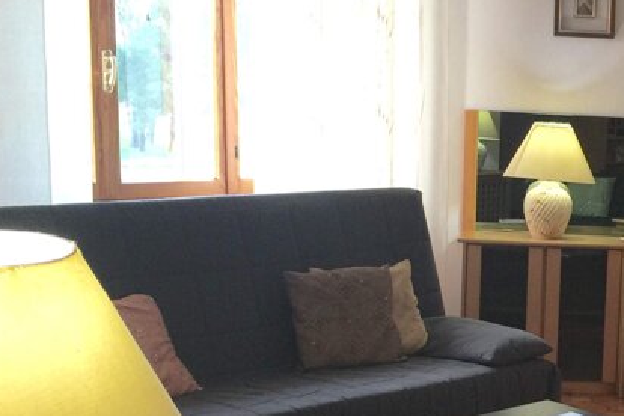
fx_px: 1213
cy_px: 318
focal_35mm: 70
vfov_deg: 19.3
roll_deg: -1.0
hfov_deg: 27.3
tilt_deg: -9.9
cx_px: 616
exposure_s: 1/33
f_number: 2.2
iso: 32
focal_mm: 4.15
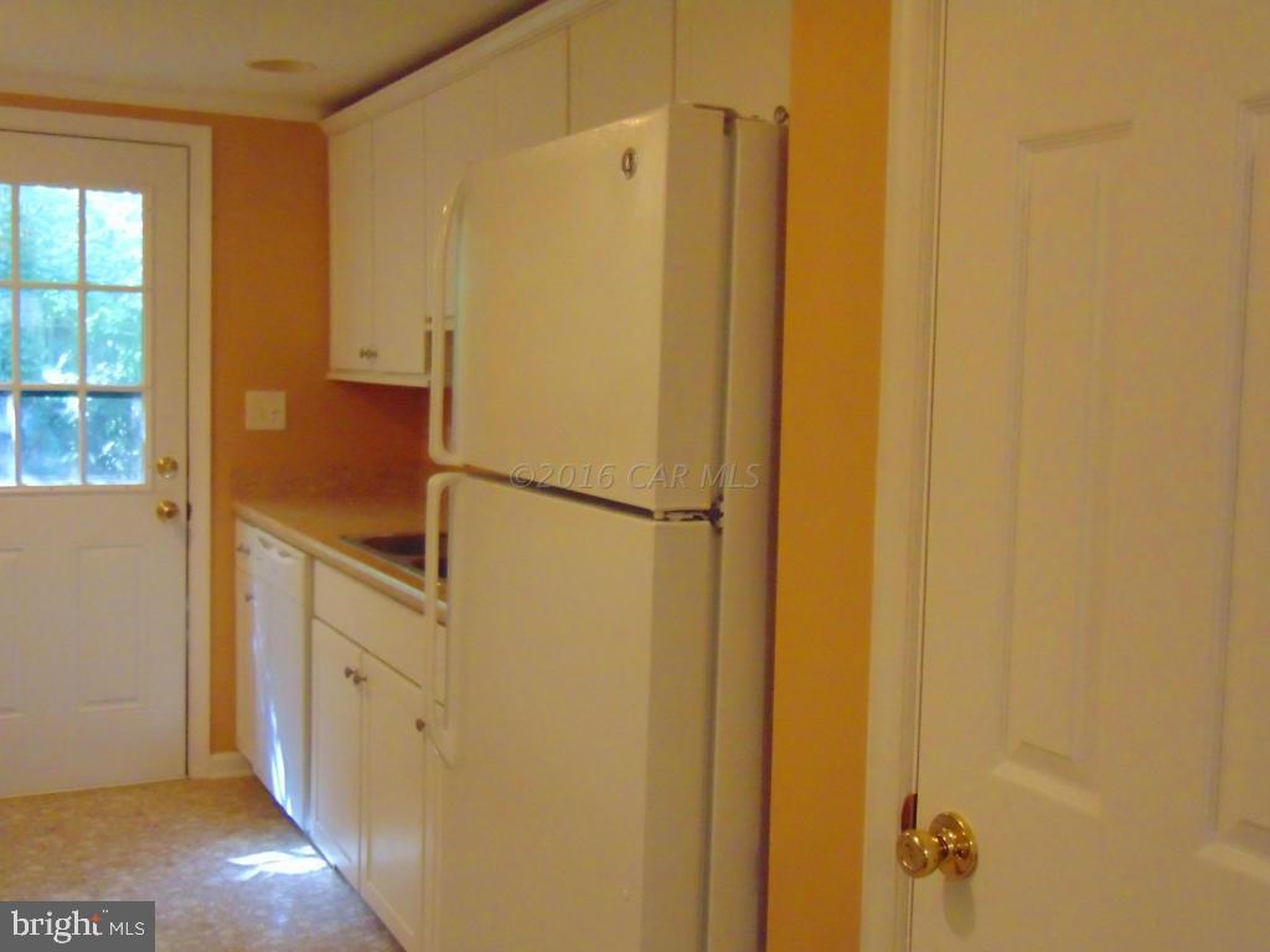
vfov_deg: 36.8
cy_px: 476
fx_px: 1431
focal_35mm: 39
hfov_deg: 47.9
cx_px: 635
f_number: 3.3
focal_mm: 6.9
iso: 800
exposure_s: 1/40
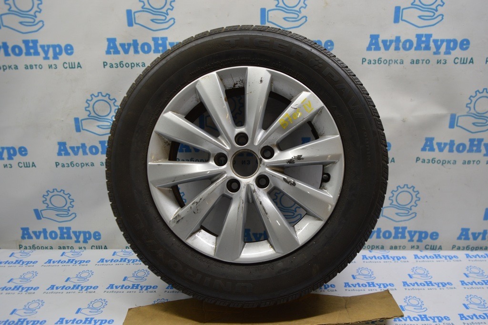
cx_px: 244
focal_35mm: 27
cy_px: 162
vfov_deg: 47.9
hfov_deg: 67.4
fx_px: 366
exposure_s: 1/60
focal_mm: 18
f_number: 4
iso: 400
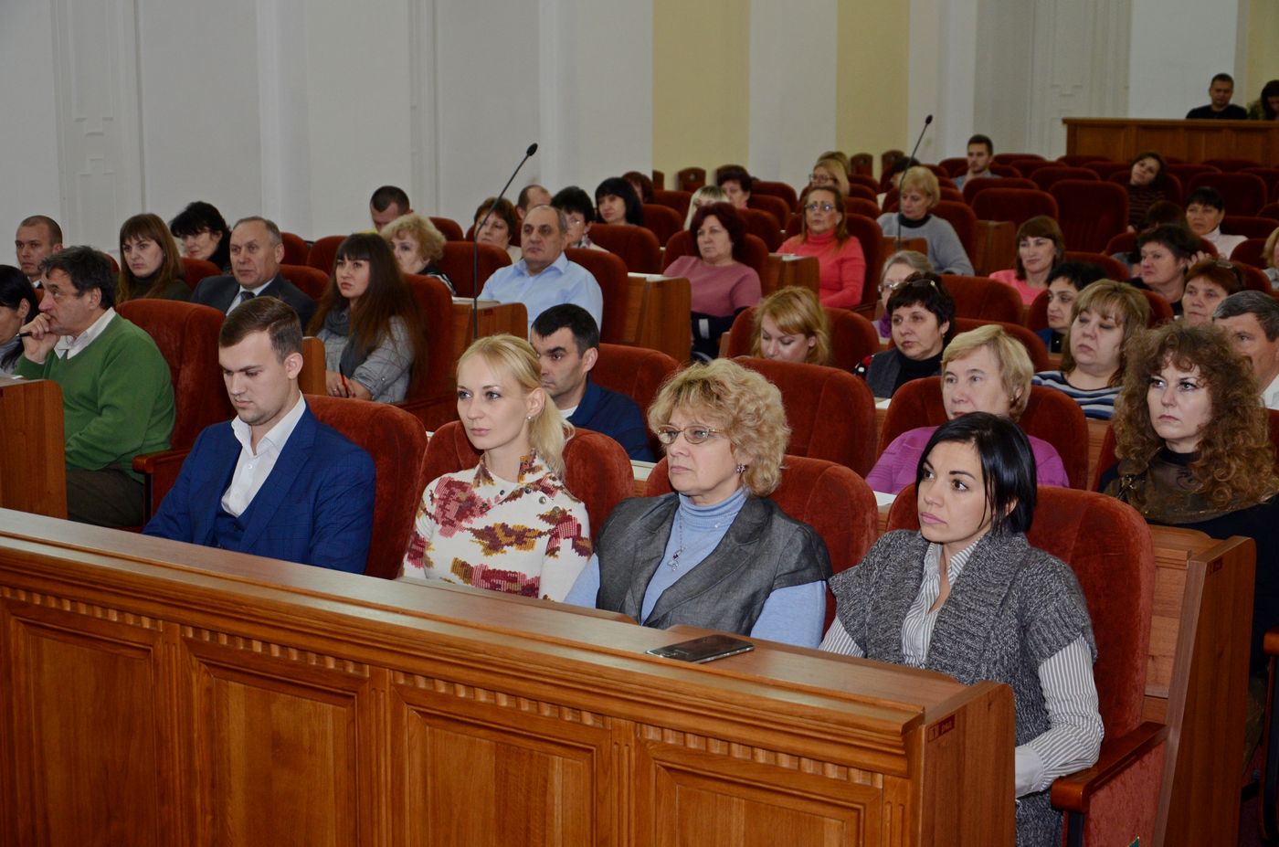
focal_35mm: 57
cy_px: 424
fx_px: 2021
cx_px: 640
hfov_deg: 35.1
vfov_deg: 23.7
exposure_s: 1/250
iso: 800
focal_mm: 38
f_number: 4.5
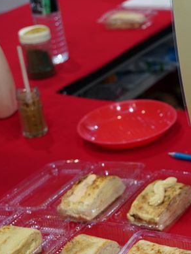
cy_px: 84
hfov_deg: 15.4
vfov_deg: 23.4
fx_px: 610
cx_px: 338
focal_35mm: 83
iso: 800
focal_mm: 28
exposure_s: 1/160
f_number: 4
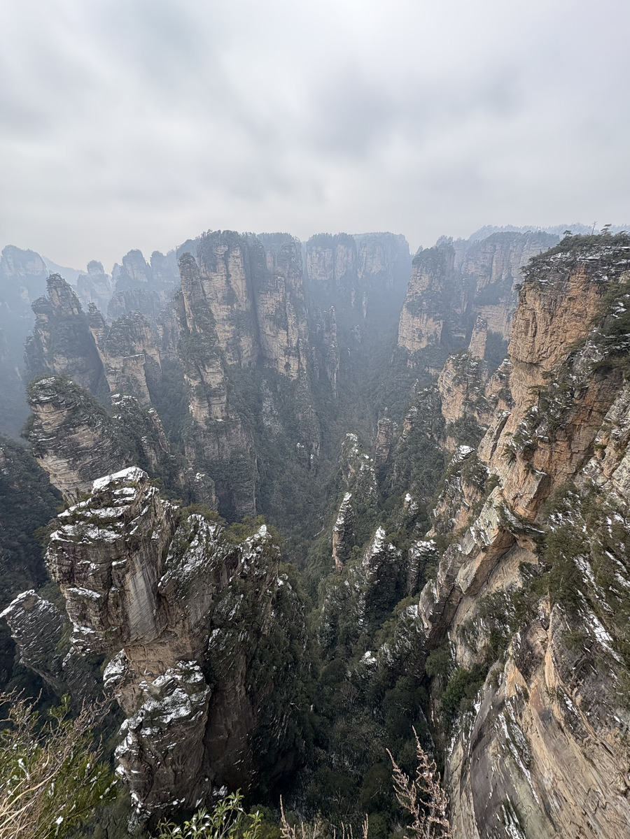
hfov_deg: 85.7
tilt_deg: -23.4
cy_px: 420
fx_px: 340
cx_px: 315
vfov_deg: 102.1
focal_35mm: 14
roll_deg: +0.2
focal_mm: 2.22
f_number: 2.2
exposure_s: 1/587
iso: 64
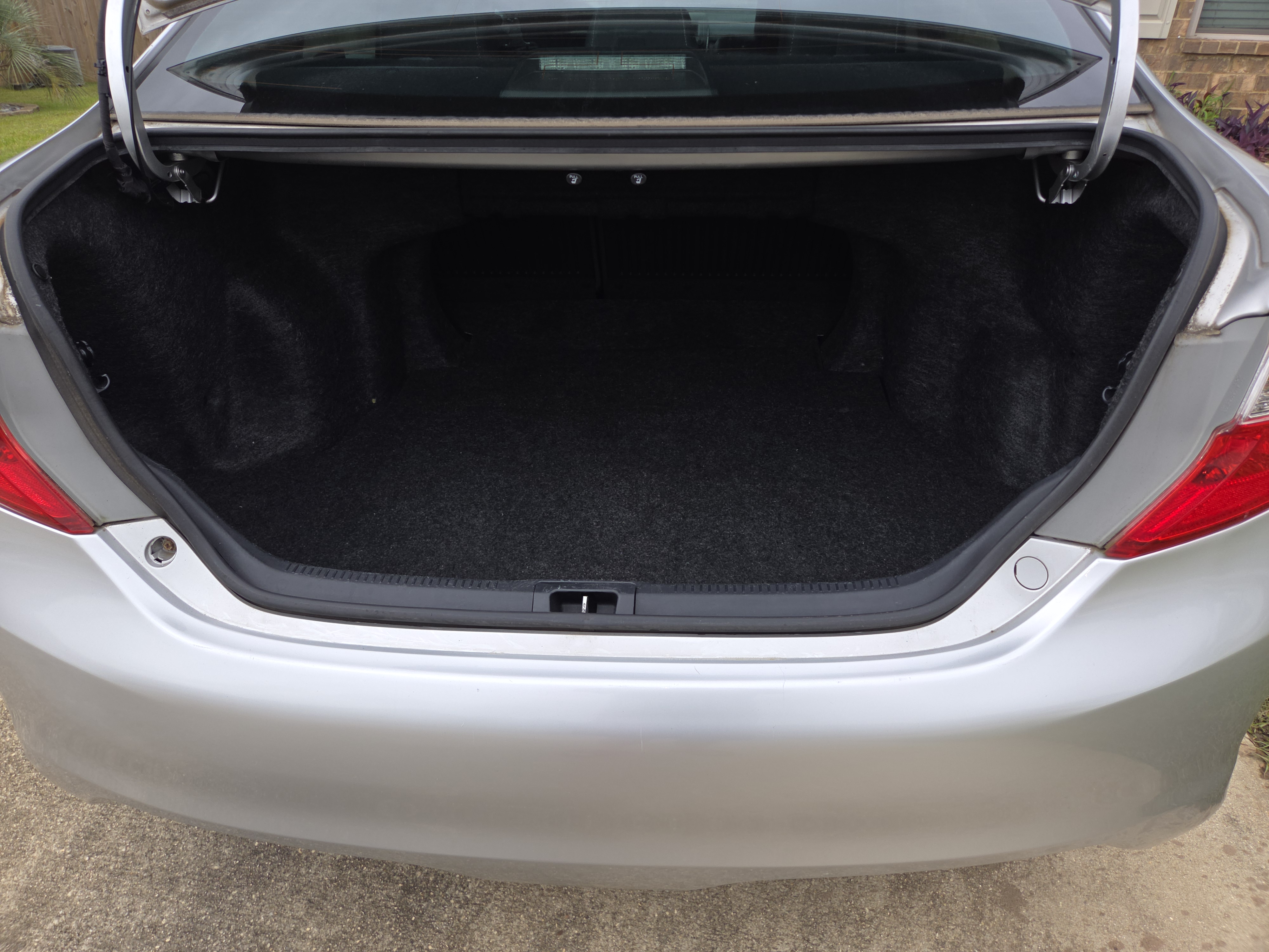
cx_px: 634
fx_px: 843
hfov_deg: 73.9
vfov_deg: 58.9
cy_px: 476
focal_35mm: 23
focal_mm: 5.4
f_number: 1.8
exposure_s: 1/732
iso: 25
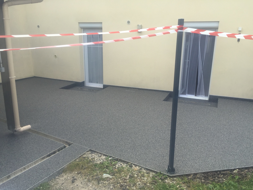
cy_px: 95
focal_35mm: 29
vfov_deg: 48.2
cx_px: 126
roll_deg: -2.0
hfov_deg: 61.7
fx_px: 212
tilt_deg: -16.3
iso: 32
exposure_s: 1/581
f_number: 2.2
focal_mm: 4.15
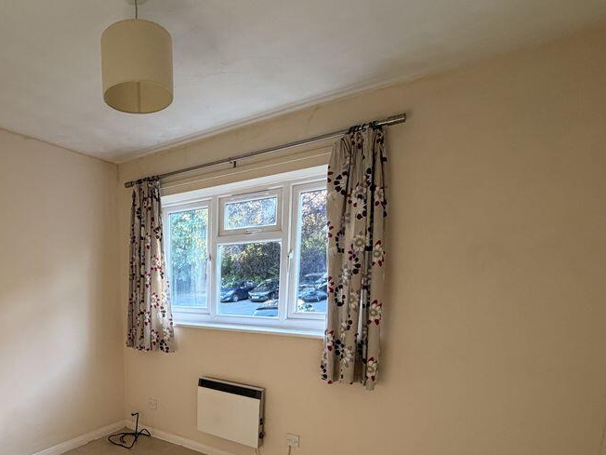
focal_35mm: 22
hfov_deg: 72.3
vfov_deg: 57.9
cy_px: 342
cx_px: 168
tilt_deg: -9.2
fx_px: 385
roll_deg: +0.9
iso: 250
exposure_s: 1/121
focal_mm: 2.22
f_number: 2.2
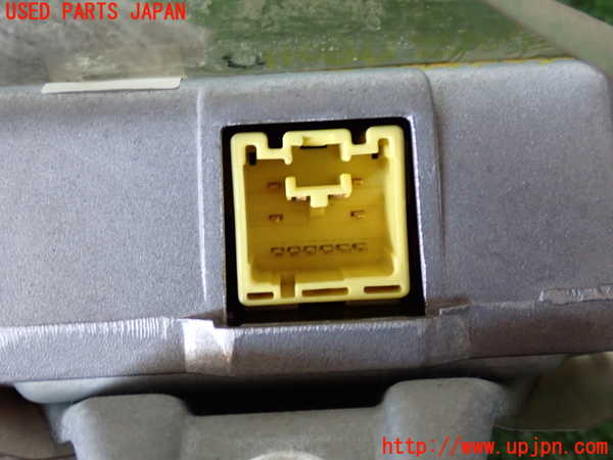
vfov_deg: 29.1
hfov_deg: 38.2
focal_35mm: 50
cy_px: 230
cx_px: 306
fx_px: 885
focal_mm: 9.01
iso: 800
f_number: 3.2
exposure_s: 1/50
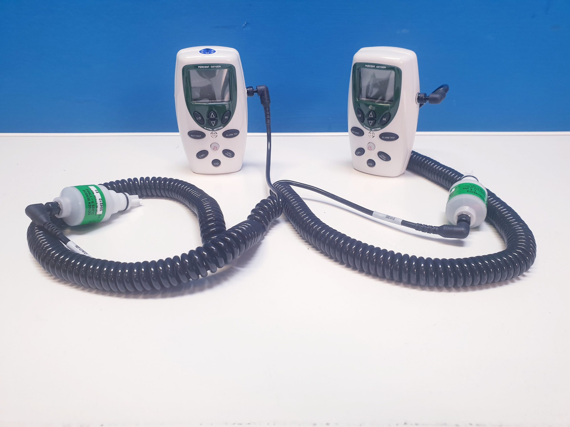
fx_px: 428
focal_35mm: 26
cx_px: 285
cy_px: 214
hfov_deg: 67.3
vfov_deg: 53.1
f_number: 2.4
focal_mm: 4.3
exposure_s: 1/50
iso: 125
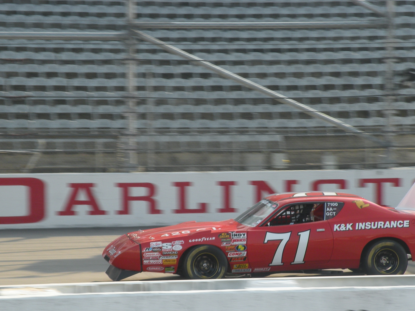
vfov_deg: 8.5
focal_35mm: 174
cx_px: 249
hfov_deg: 11.4
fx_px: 2086
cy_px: 226
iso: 64
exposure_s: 1/313
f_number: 4.5
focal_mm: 21
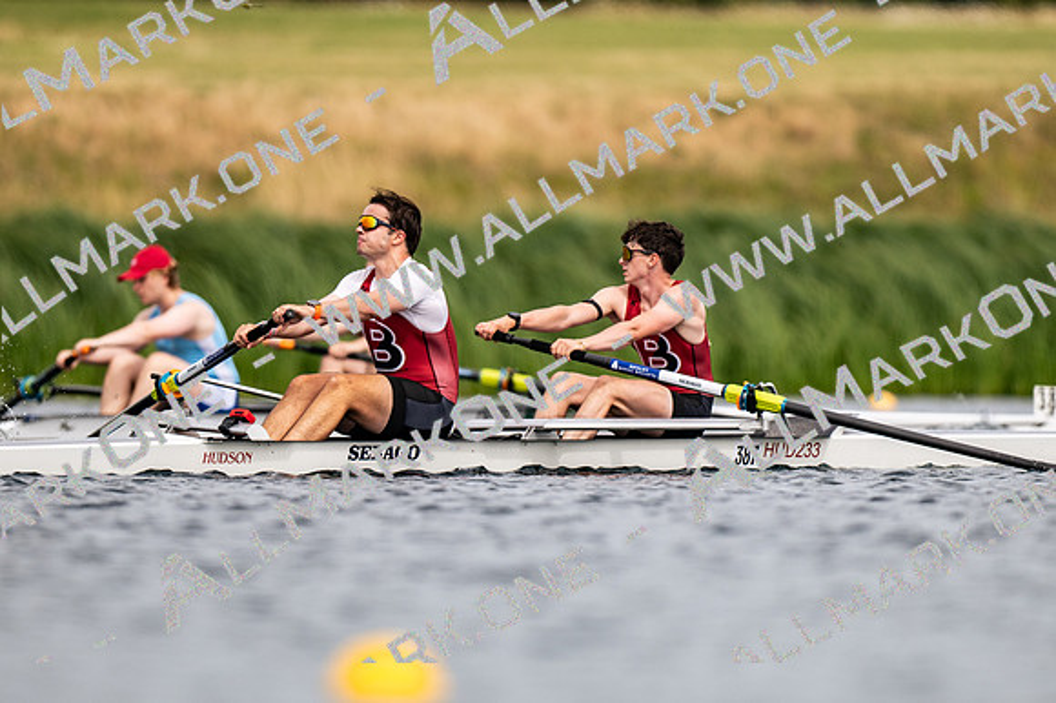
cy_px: 352
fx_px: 26384
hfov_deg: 2.3
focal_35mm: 900
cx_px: 528
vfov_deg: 1.5
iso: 220
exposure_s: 1/2500
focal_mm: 600
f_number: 4
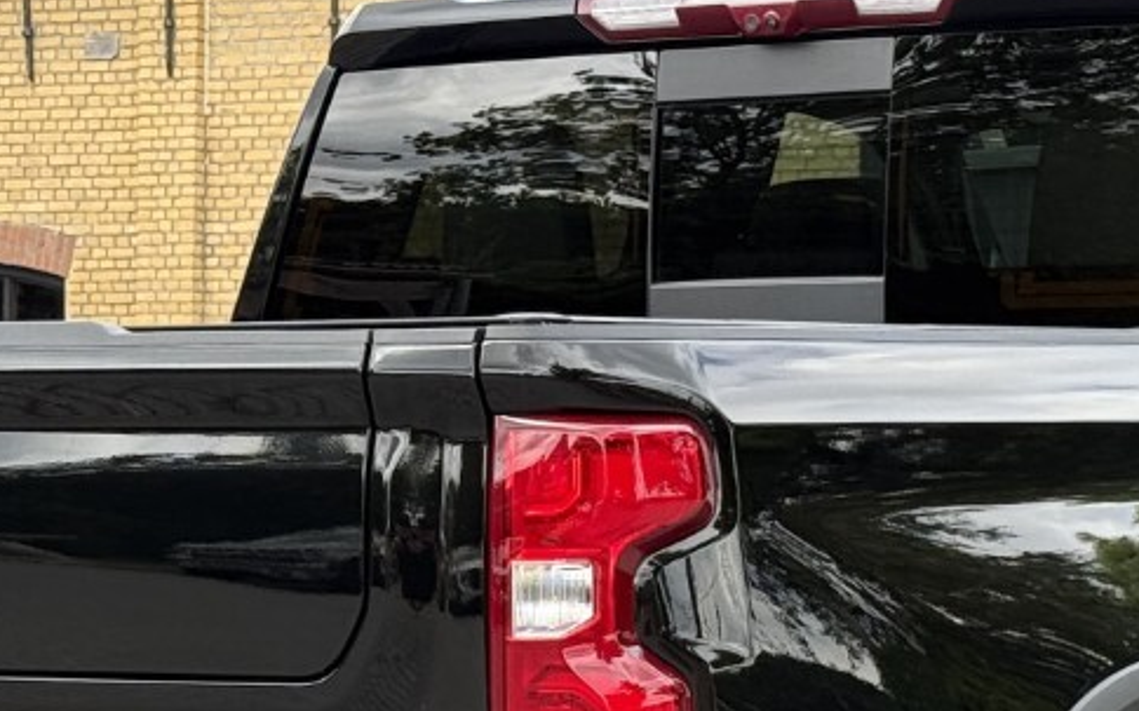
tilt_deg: -4.1
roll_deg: -0.4
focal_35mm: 151
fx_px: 4687
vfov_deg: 8.6
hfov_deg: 13.9
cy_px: 856
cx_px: 660
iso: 80
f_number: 1.78
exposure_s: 1/719
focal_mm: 6.76
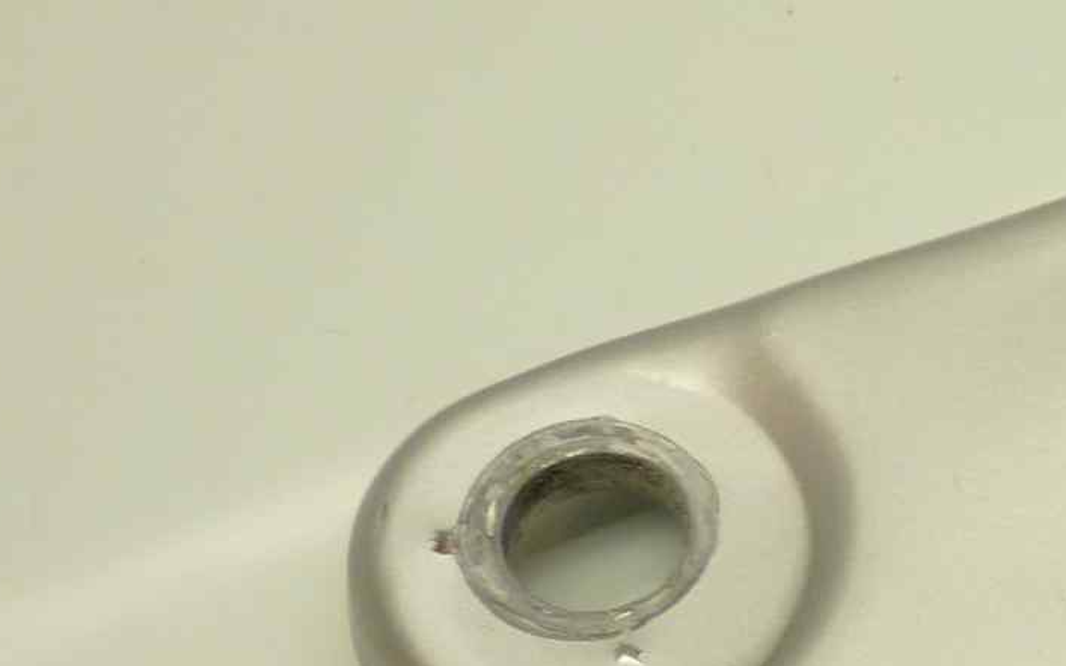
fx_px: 2789
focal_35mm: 96
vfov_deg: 13.5
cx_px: 1592
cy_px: 553
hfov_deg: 19.0
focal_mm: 4.1
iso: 80
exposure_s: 1/25
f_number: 3.3
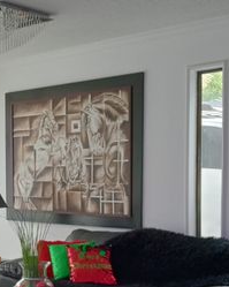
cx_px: 15
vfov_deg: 25.8
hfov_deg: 20.5
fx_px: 619
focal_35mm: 73
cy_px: 214
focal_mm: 3.98
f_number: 1.8
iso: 114
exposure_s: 1/33.3
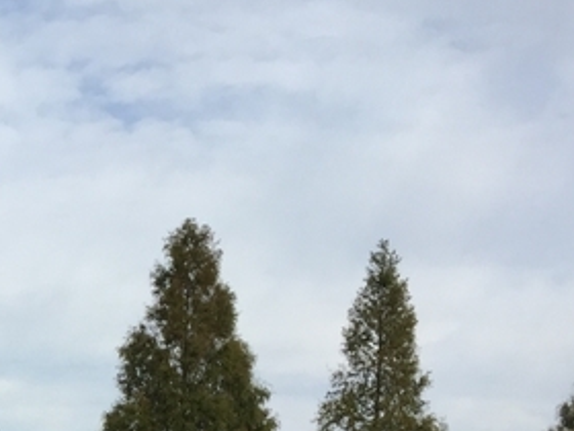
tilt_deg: -0.7
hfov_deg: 16.5
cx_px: -342
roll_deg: -2.2
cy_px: 683
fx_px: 1758
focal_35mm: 106
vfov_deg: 13.1
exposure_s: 1/1799
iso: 32
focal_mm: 4.15
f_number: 2.2
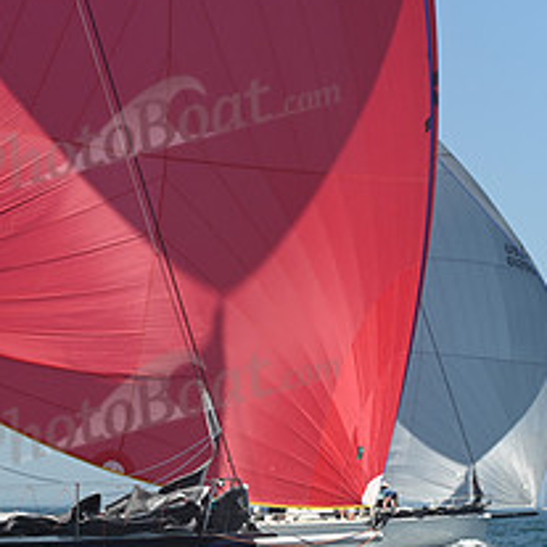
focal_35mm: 167
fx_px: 2986
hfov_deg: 10.2
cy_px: 305
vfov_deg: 10.5
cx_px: -166
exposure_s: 1/1000
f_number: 6.3
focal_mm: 70
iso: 320
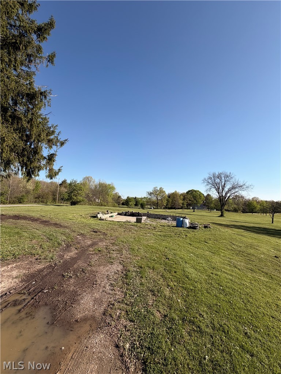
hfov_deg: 85.7
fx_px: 152
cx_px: 140
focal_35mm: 14
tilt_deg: +5.5
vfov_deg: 102.1
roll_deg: -4.1
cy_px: 187
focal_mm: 2.22
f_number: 2.2
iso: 25
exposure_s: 1/770
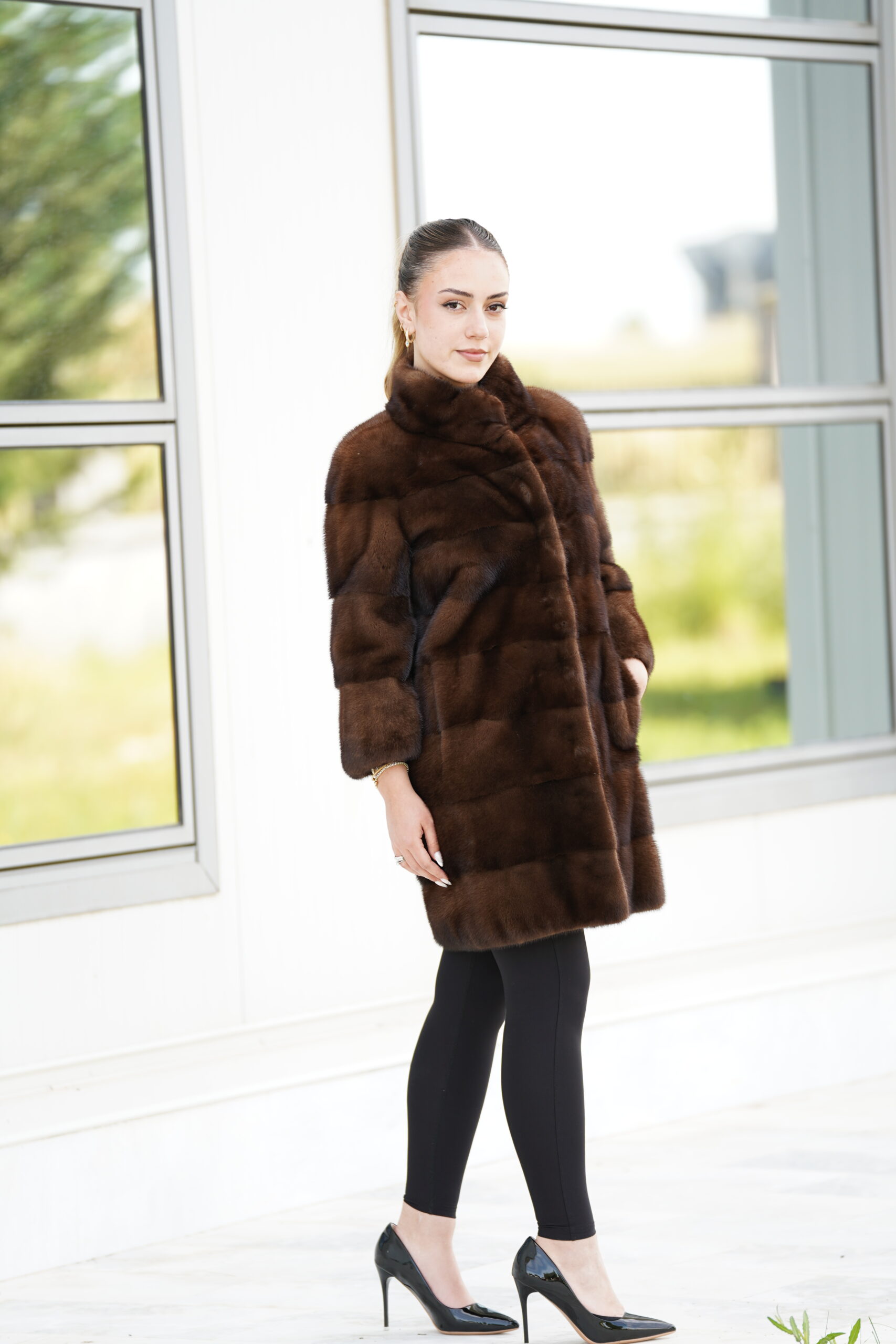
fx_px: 5935
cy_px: 672
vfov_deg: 12.9
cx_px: 448
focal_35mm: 159
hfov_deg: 8.6
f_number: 2.8
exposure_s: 1/250
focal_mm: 159
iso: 200
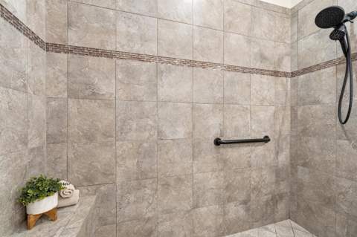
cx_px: 178
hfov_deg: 104.3
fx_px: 139
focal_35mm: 14
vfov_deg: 81.1
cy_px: 118
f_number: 9
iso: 250
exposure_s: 1.3
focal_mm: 14
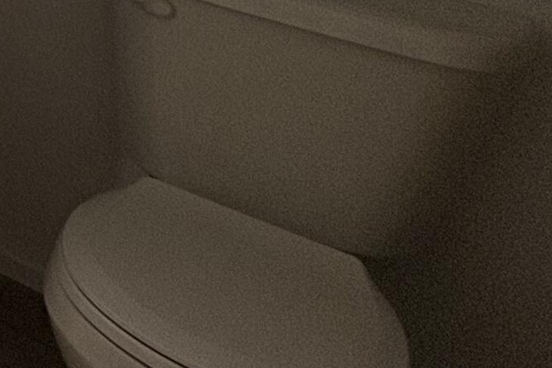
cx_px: -620
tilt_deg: -8.4
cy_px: -284
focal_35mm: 66
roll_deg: -1.2
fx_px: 1012
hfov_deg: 17.7
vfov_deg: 17.1
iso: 125
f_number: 2.2
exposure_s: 1/60
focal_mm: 2.22
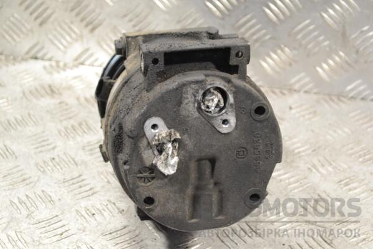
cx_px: 186
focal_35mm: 78
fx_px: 808
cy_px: 124
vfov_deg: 17.5
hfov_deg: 26.0
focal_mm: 52
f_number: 6.3
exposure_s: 1/160
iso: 3200
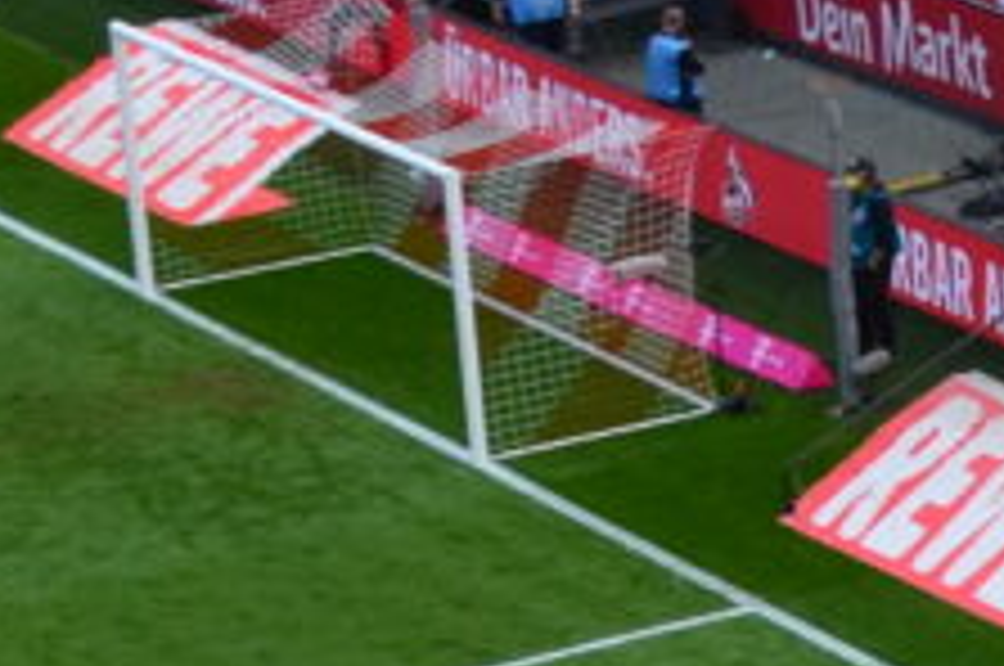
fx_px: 7185
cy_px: -432
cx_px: 3291
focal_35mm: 258
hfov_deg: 7.0
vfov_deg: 5.3
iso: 200
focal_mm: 24
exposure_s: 1/200
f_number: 7.1
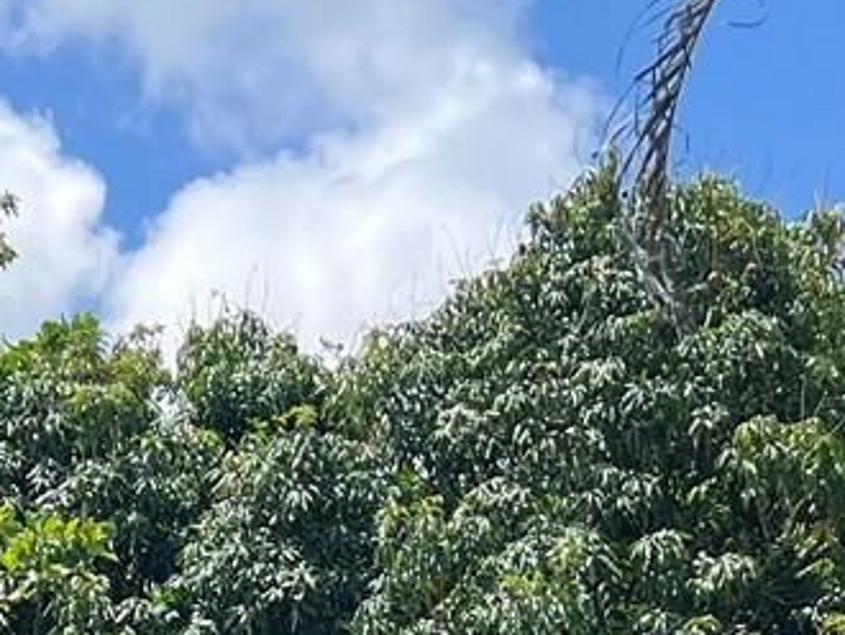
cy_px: 1500
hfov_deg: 15.5
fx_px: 3078
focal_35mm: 126
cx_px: 118
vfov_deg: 10.3
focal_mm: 5.7
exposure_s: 1/1645
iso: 50
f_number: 1.5
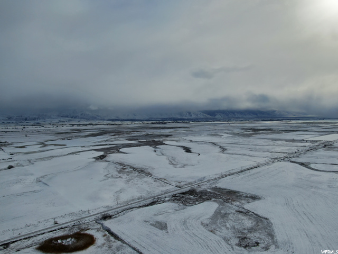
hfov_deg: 71.6
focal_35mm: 24
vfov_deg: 56.8
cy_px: 127
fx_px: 234
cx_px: 169
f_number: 2.8
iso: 400
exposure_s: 1/5000
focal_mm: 4.39
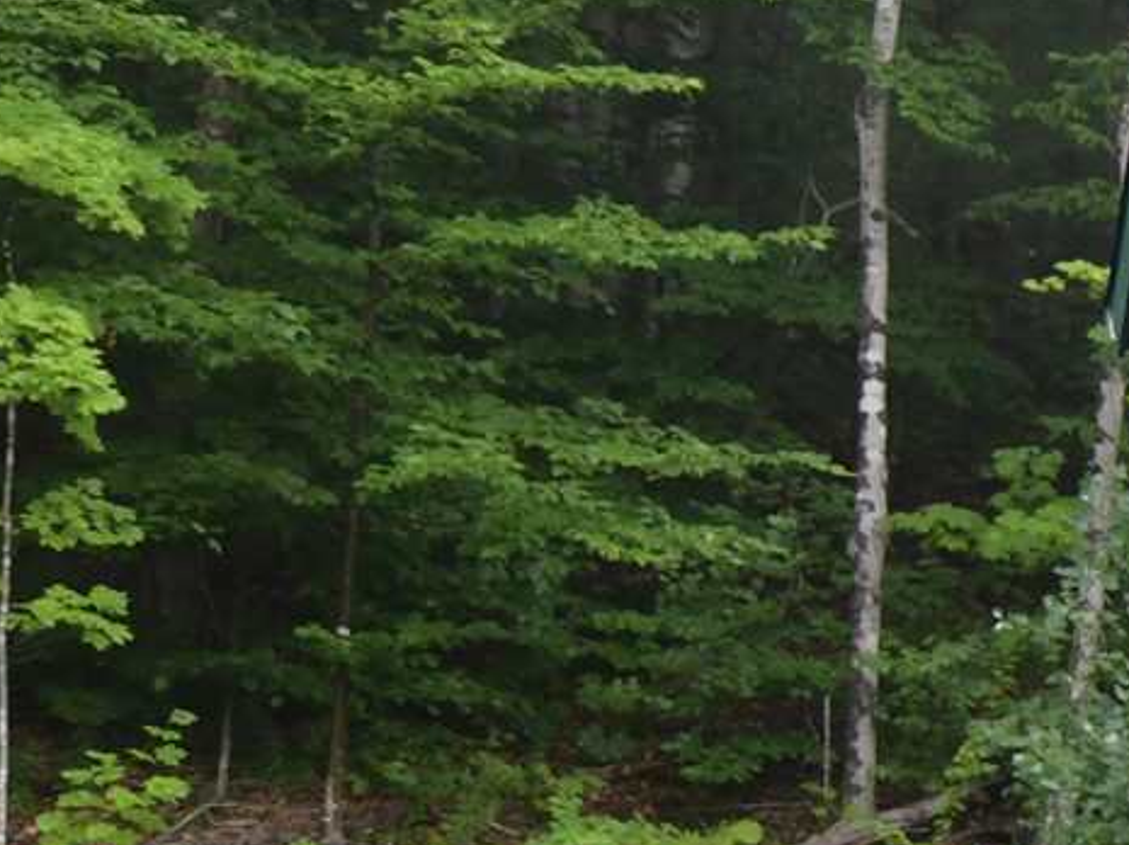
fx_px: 2900
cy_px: 920
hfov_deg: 16.1
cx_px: 2370
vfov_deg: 16.1
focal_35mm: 89
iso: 400
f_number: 2.8
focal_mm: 14
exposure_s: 1/250
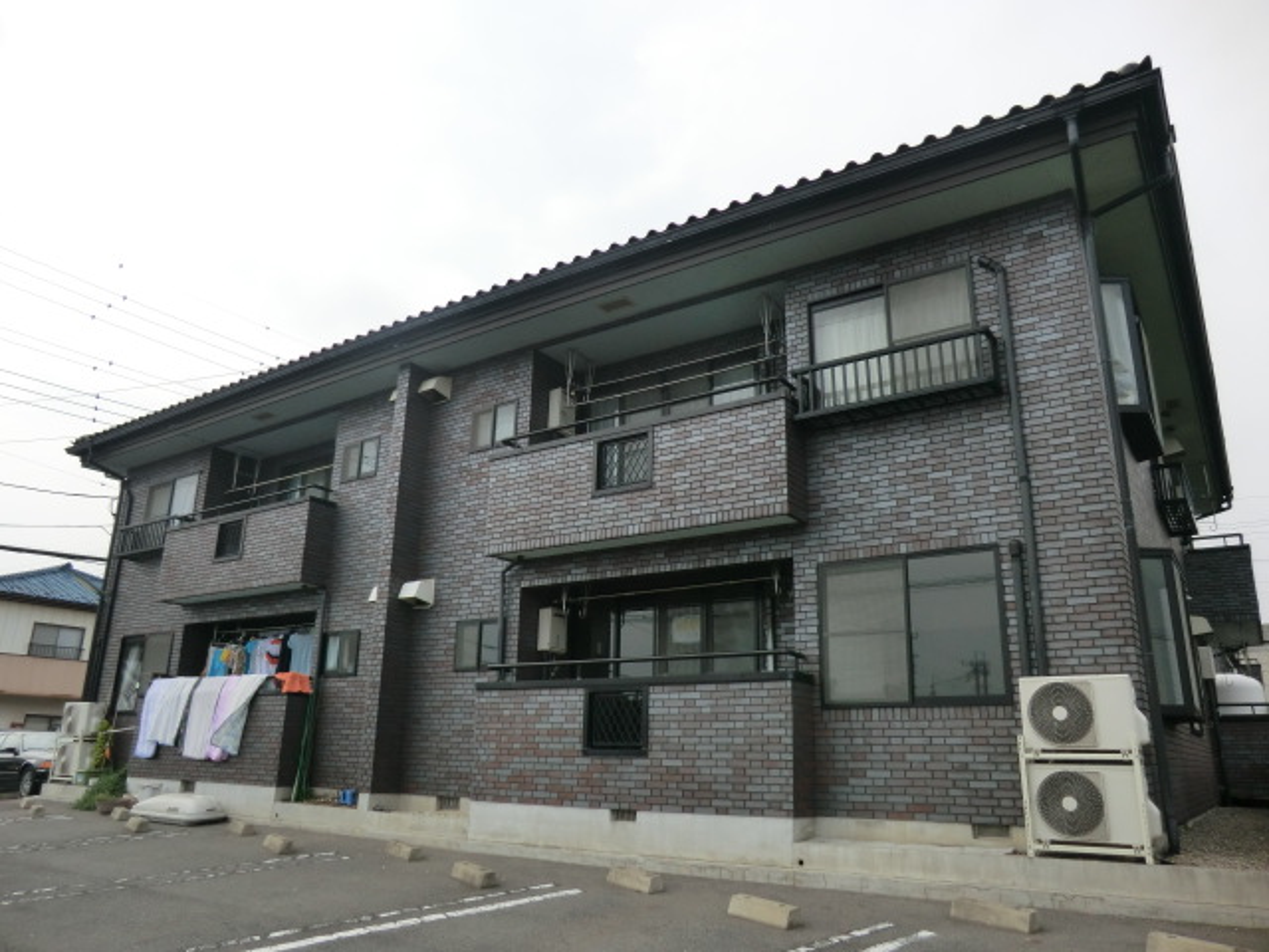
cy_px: 476
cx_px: 634
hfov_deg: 71.6
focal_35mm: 24
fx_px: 880
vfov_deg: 56.8
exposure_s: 1/1000
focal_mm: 4.3
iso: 80
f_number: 3.2
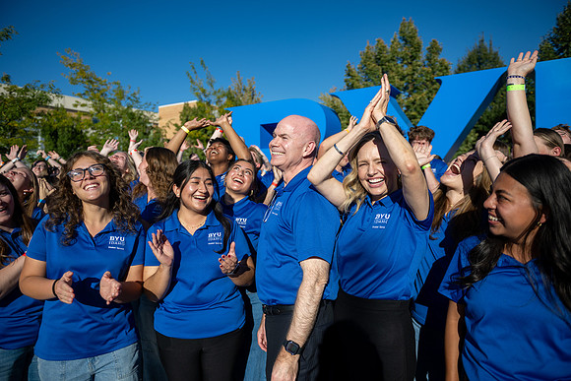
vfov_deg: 53.2
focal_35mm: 24
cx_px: 286
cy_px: 190
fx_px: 381
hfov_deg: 73.7
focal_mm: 24
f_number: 2.8
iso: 100
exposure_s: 1/3200
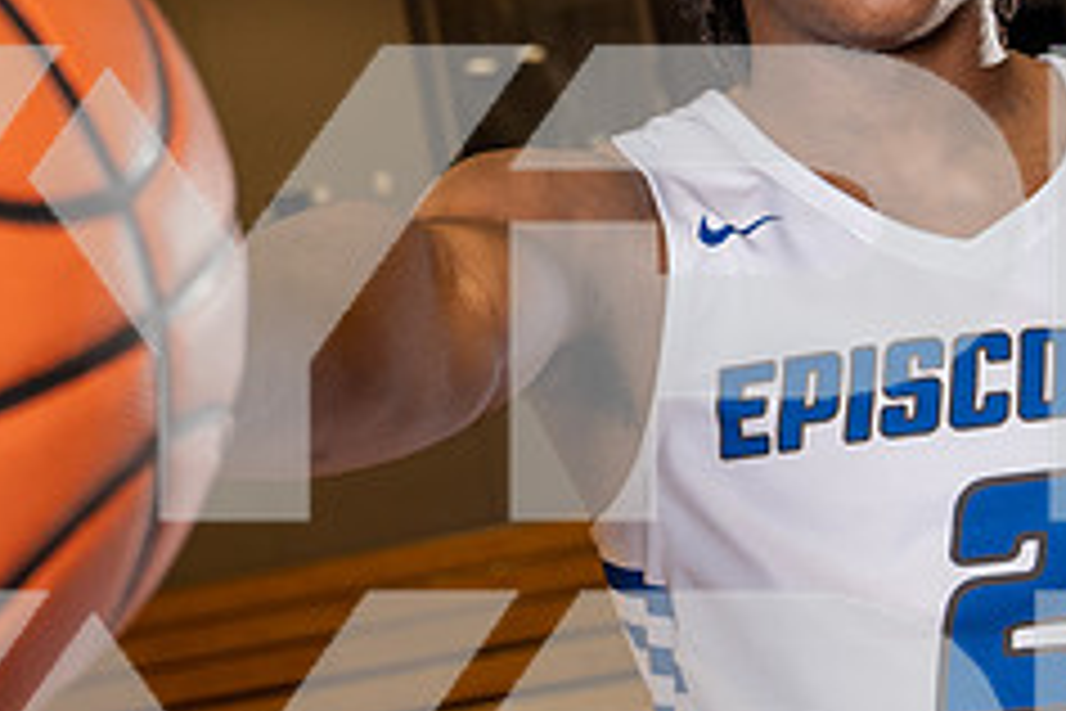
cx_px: 423
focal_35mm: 88
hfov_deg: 23.1
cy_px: 286
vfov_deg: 15.5
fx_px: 2606
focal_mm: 36
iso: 400
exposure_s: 1/250
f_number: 4.5
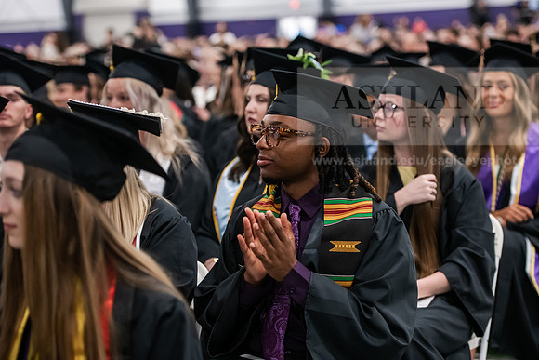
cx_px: 270
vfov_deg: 15.9
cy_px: 180
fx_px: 1288
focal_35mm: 86
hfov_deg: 23.6
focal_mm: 86
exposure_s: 1/200
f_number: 3.2
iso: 3200
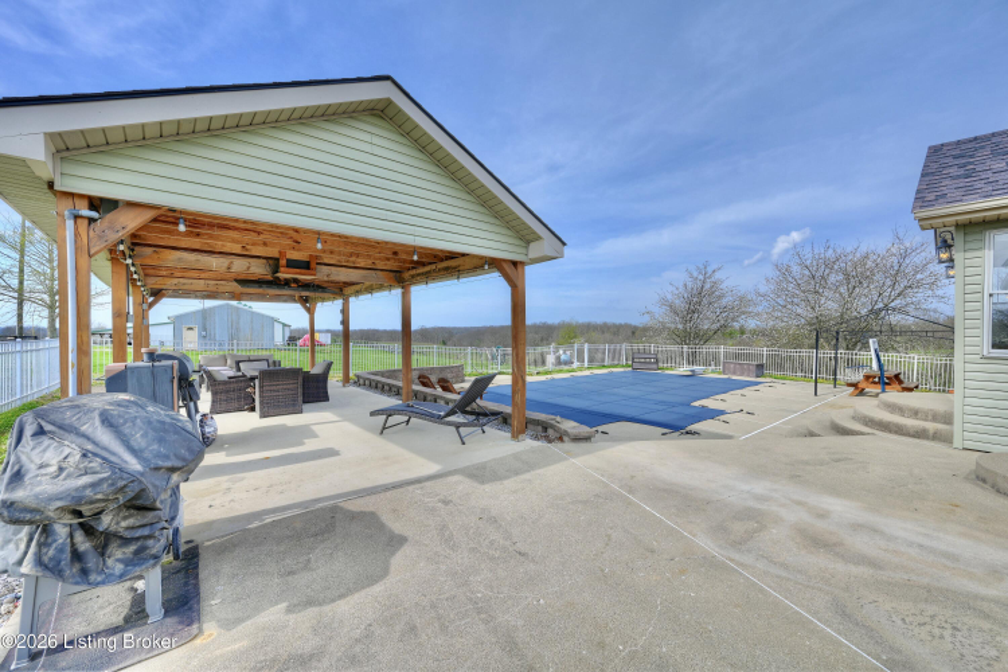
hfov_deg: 104.3
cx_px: 504
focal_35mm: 14
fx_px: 392
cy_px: 336
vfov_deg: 81.2
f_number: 11
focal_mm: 14
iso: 100
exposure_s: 1/60
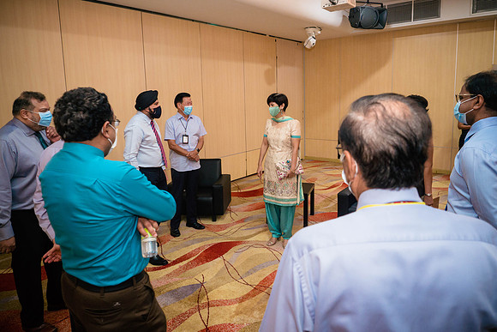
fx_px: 345
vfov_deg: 51.2
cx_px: 248
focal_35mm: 25
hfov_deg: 71.6
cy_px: 145
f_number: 2.8
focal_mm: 12
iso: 1000
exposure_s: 1/80
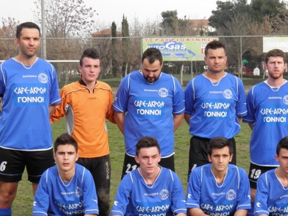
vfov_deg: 13.8
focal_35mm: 107
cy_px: 142
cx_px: 204
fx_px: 891
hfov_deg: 18.3
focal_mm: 13.2
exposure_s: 1/100
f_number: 5.5
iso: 50
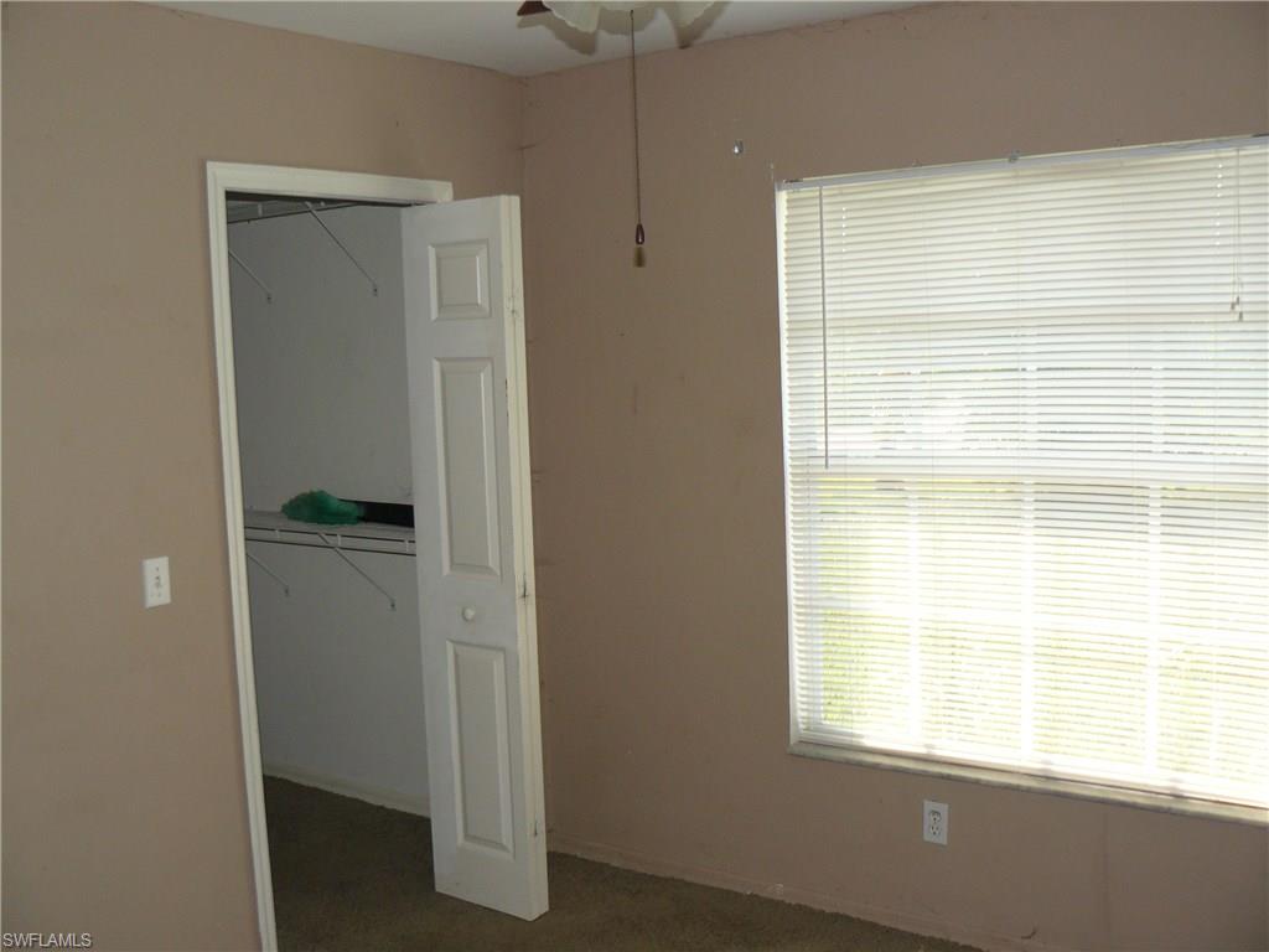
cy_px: 476
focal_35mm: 36
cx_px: 634
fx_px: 1320
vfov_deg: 39.7
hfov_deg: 51.4
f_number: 2.8
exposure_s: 1/80
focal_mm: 6
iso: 100
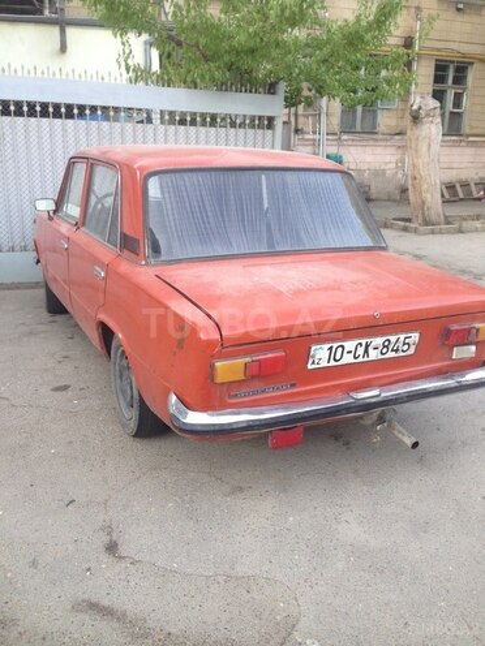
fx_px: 616
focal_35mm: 33
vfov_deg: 55.4
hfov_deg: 42.9
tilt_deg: -11.0
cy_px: 323
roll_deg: -1.9
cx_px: 242
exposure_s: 1/120
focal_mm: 4.12
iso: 64
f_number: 2.4
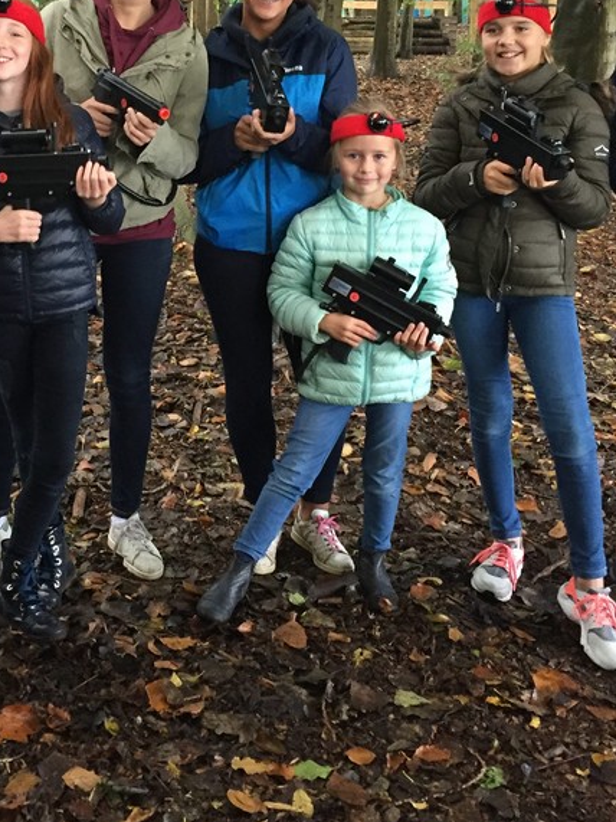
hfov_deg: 27.6
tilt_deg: -9.7
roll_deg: +0.8
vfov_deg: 35.9
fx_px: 1234
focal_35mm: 52
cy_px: 199
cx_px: 157
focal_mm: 4.15
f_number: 2.2
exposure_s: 1/33
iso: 250
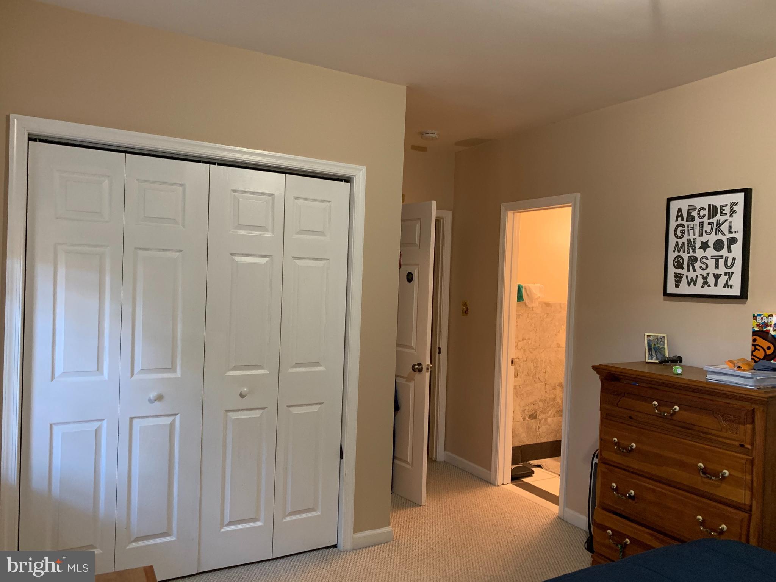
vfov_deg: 53.1
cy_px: 291
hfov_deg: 67.3
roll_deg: -2.3
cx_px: 388
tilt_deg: -1.2
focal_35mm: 26
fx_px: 583
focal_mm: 4.25
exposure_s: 1/40
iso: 320
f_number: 1.8
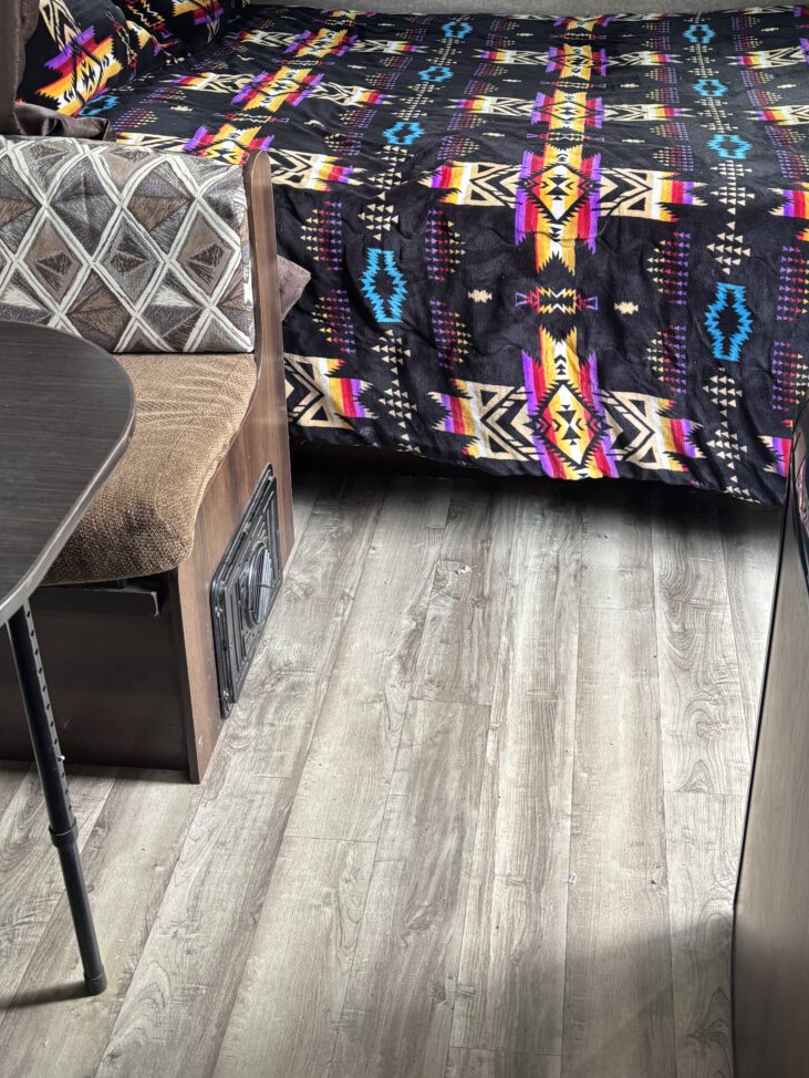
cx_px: 525
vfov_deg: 44.3
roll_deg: -3.2
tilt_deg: -18.3
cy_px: 276
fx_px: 1277
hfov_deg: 34.9
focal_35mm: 41
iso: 125
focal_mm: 5.96
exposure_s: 1/62
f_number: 1.6
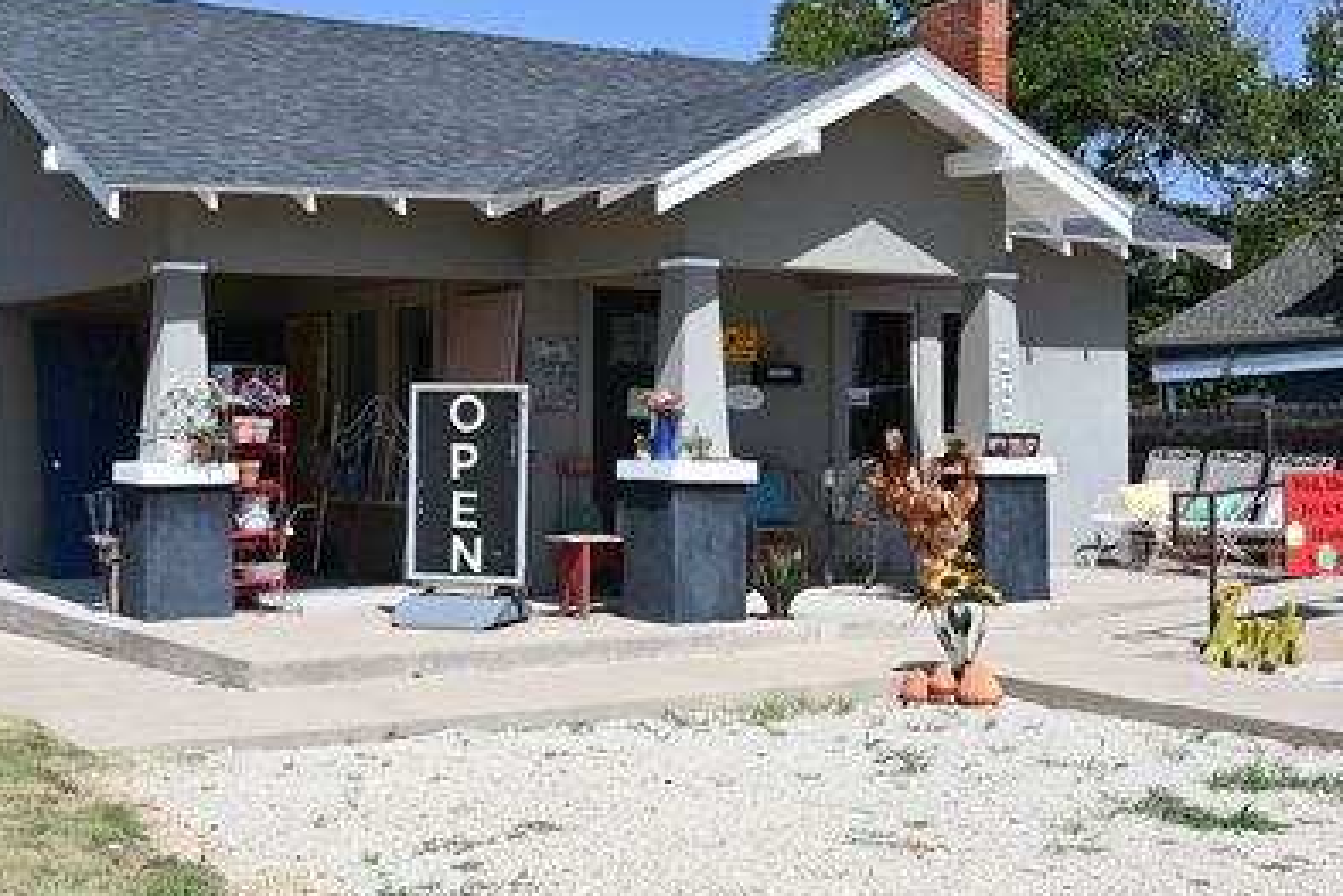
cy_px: 387
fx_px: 1940
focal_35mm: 52
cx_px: 559
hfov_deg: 38.1
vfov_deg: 26.0
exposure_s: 1/400
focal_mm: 41
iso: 100
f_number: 7.1
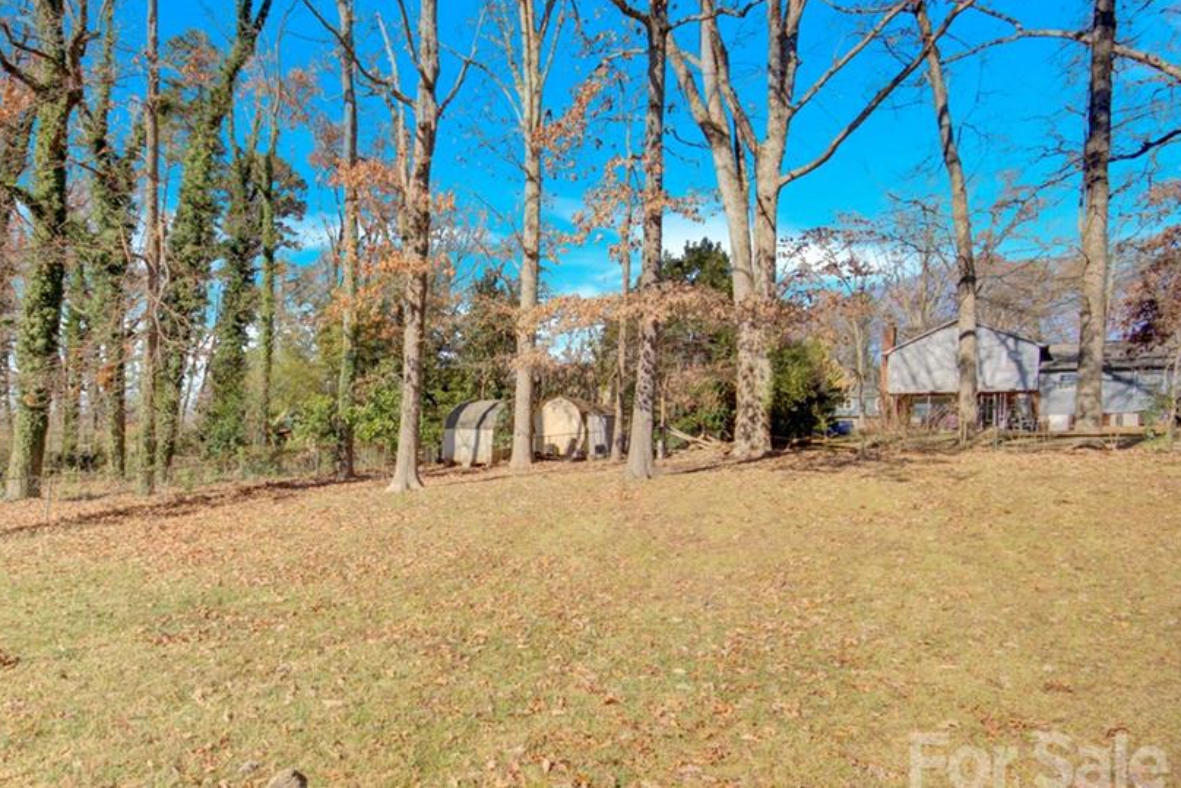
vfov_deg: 64.3
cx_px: 455
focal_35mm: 19
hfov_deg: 85.5
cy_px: 446
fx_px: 623
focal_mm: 10
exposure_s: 1/1000
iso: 640
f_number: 8
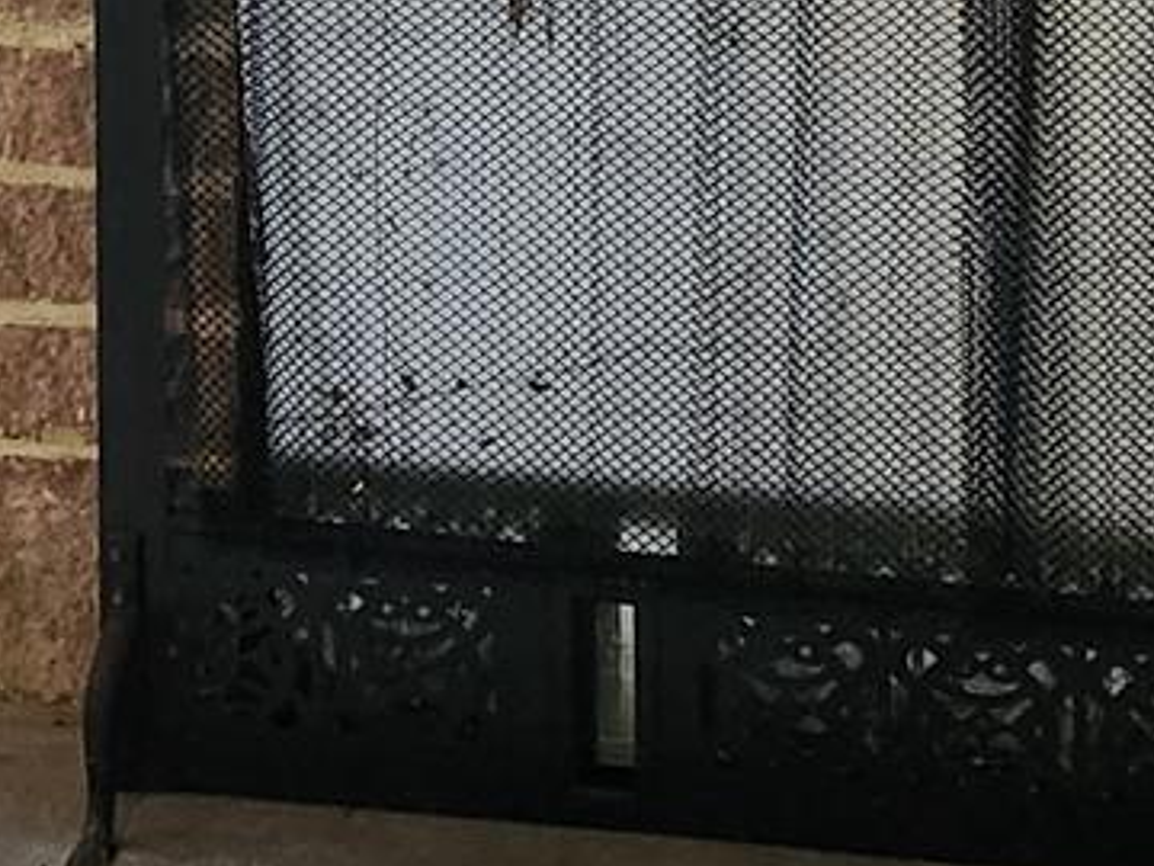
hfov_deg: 15.0
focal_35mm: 131
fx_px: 4367
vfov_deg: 10.8
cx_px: 641
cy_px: -542
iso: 640
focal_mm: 5.4
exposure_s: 1/24
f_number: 1.8
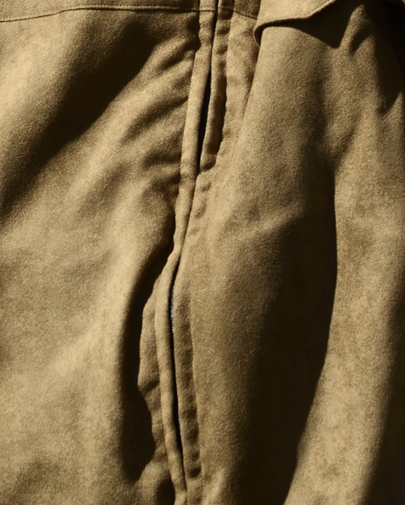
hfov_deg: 5.6
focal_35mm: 277
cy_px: -49
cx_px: 312
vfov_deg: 6.9
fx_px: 4148
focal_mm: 78
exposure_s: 1/800
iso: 125
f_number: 6.3
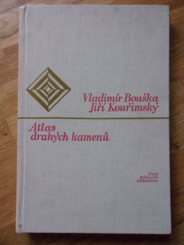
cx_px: 92
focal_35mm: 27
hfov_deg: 51.4
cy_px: 122
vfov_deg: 65.3
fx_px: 191
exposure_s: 1/25
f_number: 3
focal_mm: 4.9
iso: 400
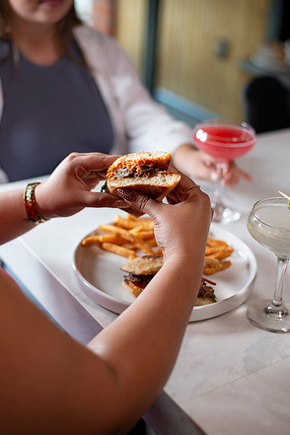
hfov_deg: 26.5
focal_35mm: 51
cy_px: 221
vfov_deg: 38.9
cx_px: 143
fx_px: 616
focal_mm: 50
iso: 200
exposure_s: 1/250
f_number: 2.5
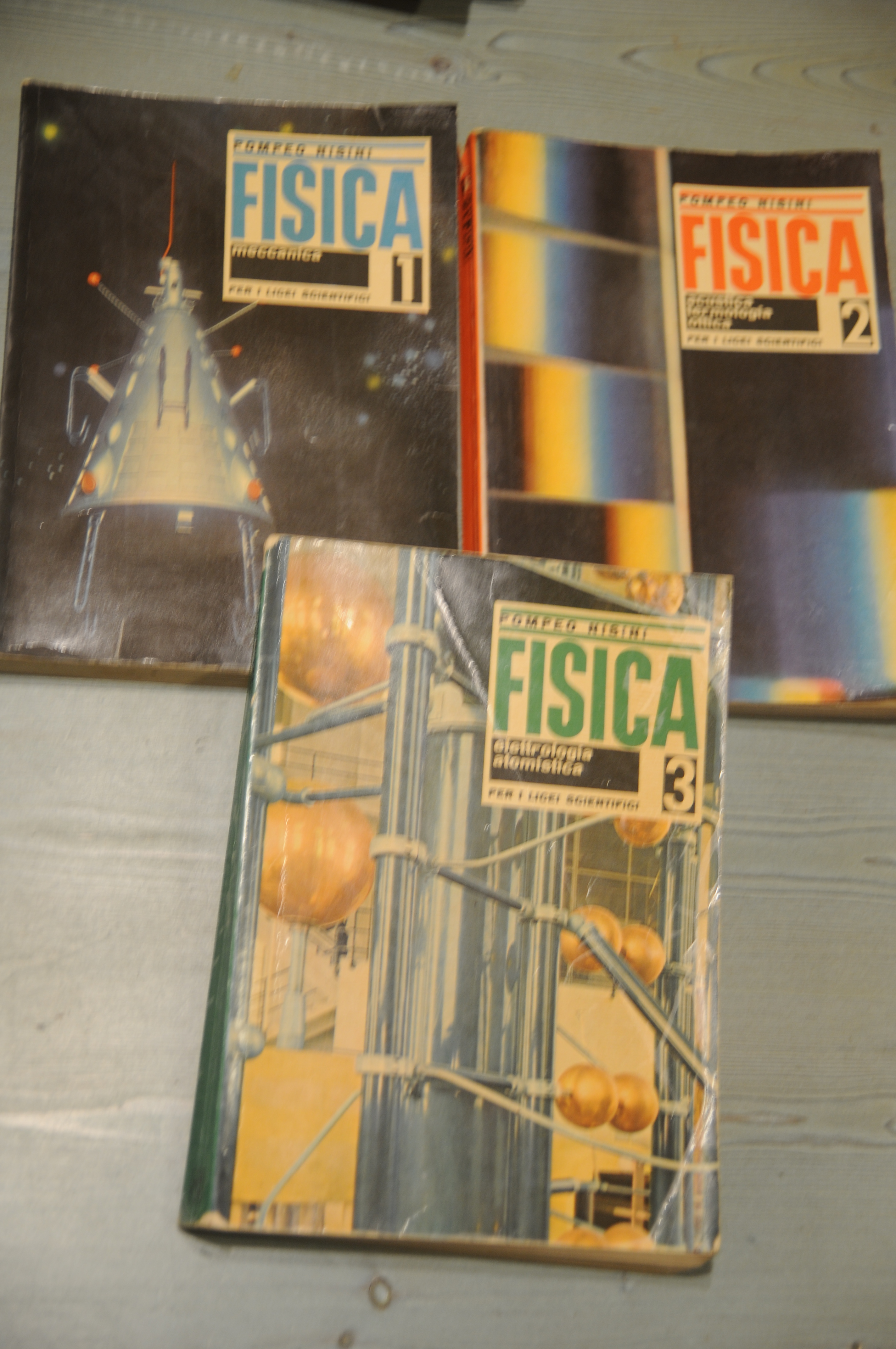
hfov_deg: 23.7
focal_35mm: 57
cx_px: 448
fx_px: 2133
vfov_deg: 35.1
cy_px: 674
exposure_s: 1/10
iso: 200
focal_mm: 38
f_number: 2.8
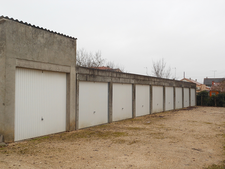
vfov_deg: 36.8
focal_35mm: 39
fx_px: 253
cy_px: 84
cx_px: 112
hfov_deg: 47.9
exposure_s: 1/60
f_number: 4.3
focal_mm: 6.9
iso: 80
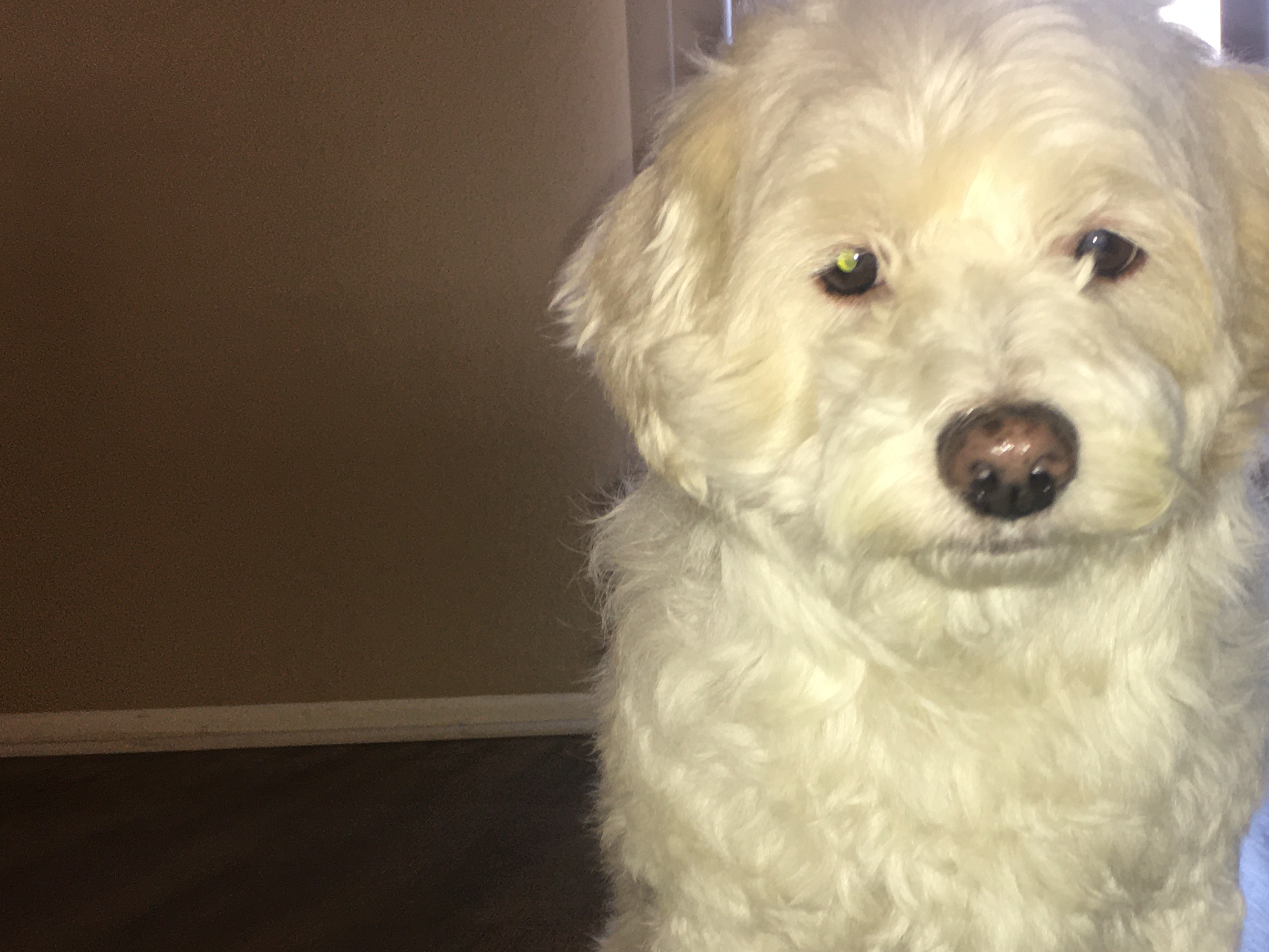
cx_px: 881
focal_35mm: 51
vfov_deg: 28.2
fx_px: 1870
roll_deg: +1.4
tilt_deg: -5.3
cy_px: 709
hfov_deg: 37.0
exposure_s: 1/30
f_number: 2.2
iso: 50
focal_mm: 4.15
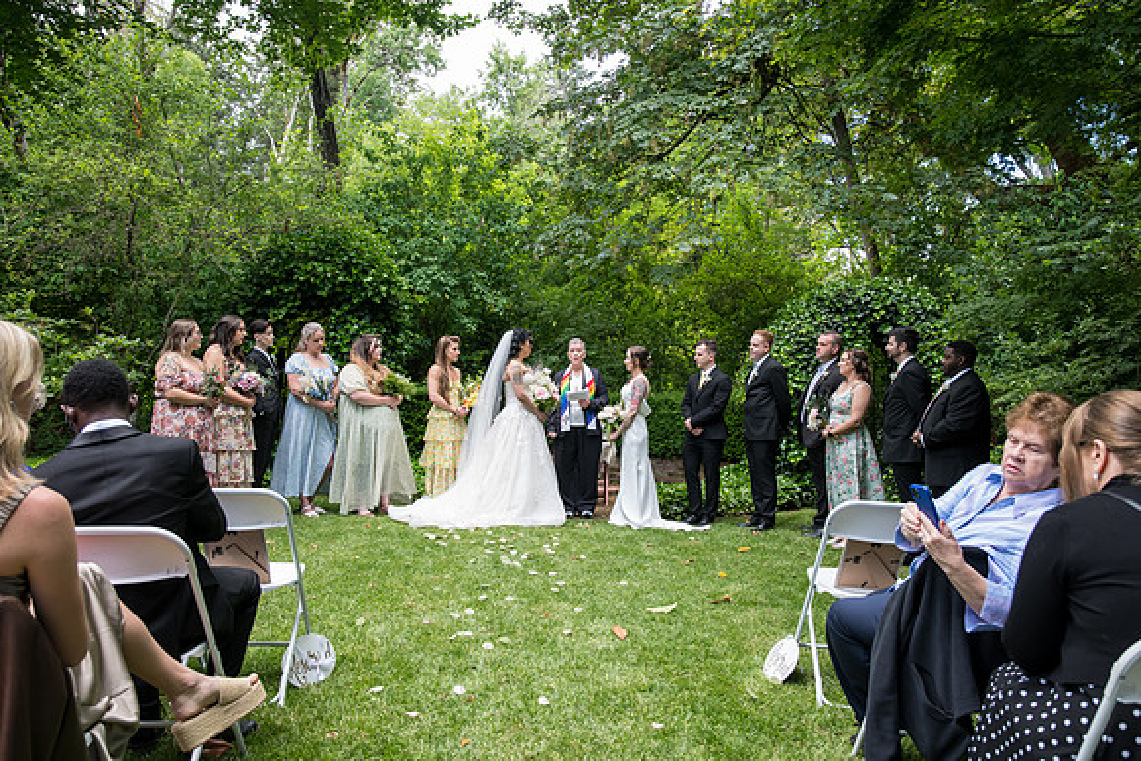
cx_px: 570
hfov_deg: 61.9
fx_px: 951
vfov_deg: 43.6
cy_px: 380
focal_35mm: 30
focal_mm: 30
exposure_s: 1/400
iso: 1000
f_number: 5
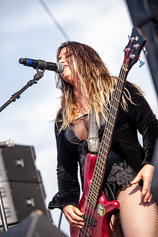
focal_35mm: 140
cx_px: 79
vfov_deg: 14.7
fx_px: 924
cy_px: 118
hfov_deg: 9.8
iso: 125
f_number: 4
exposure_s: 1/640
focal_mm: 140
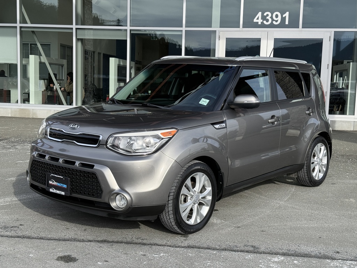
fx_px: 495
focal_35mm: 48
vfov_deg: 30.3
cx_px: 178
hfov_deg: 39.7
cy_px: 134
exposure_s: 1/2146
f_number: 1.78
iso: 64
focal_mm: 6.76
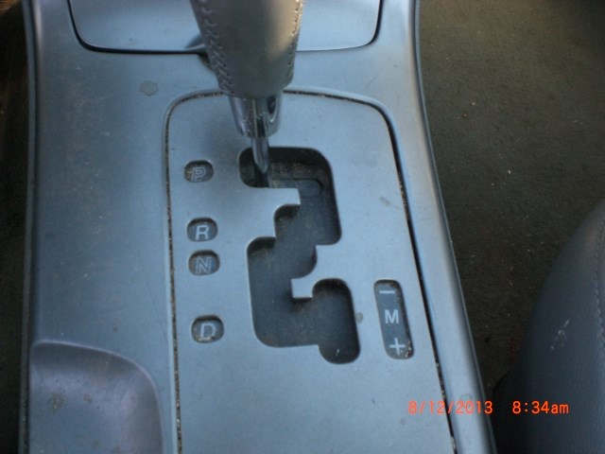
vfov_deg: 37.7
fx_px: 664
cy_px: 227
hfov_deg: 49.0
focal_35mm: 38
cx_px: 302
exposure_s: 1/125
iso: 200
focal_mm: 6.3
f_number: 3.1
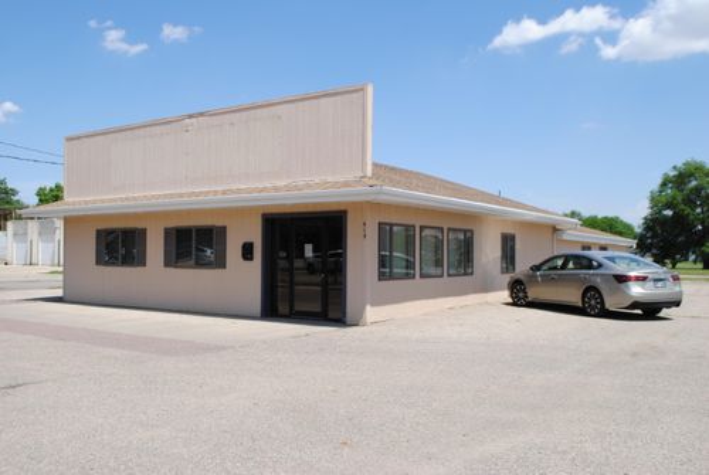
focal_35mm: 33
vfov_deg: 40.1
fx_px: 651
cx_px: 354
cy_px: 238
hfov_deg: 57.2
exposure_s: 1/250
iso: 100
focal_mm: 22
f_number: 8
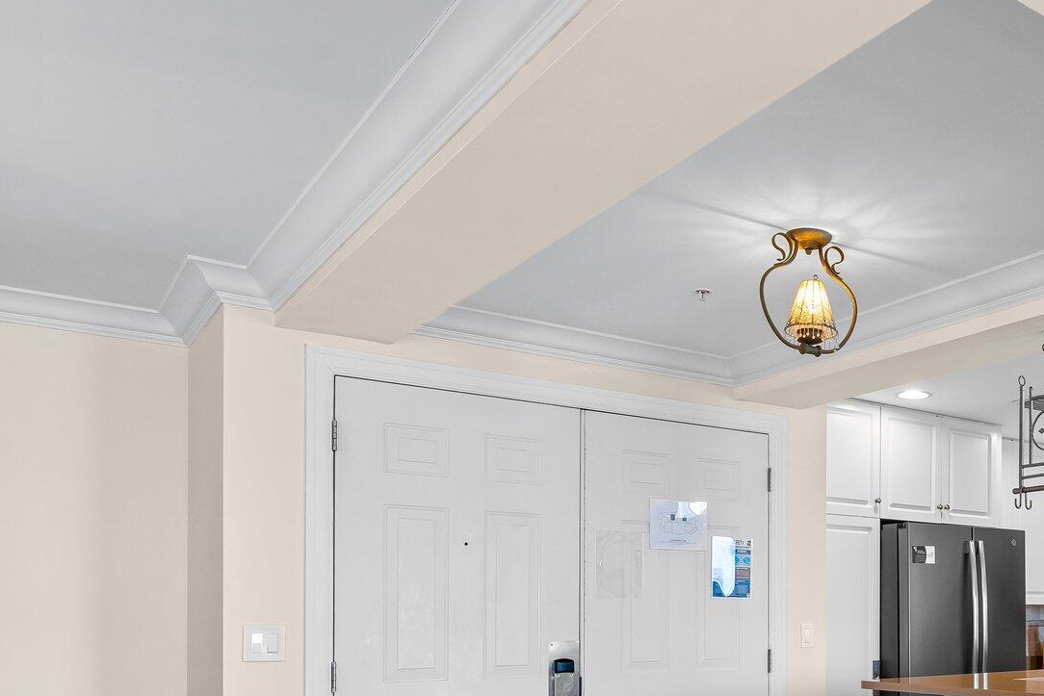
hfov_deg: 49.7
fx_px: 1019
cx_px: 893
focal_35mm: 35
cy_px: 607
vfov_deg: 35.8
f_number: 8
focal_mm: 18.6
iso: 400
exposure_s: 1/1.67
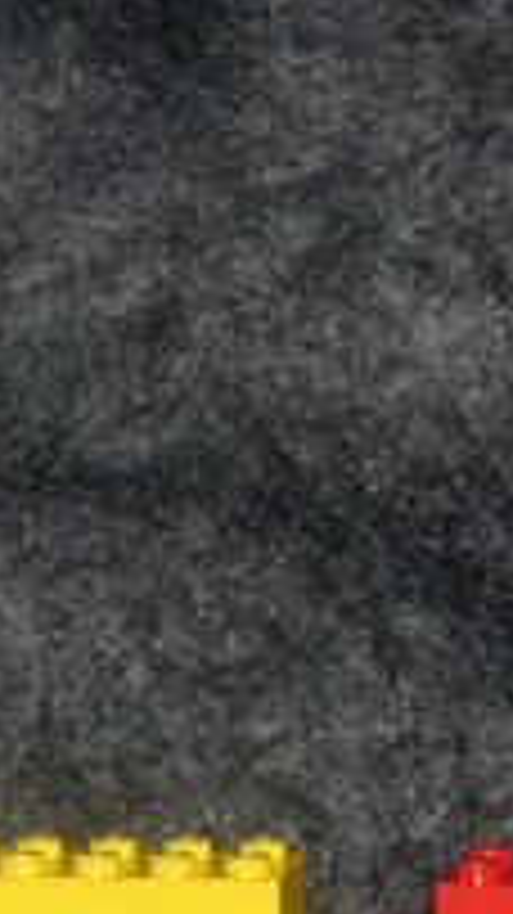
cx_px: -270
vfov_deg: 6.9
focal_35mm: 313
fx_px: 7579
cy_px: 851
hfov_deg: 3.9
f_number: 3.4
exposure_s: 1/60
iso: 100
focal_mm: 12.2
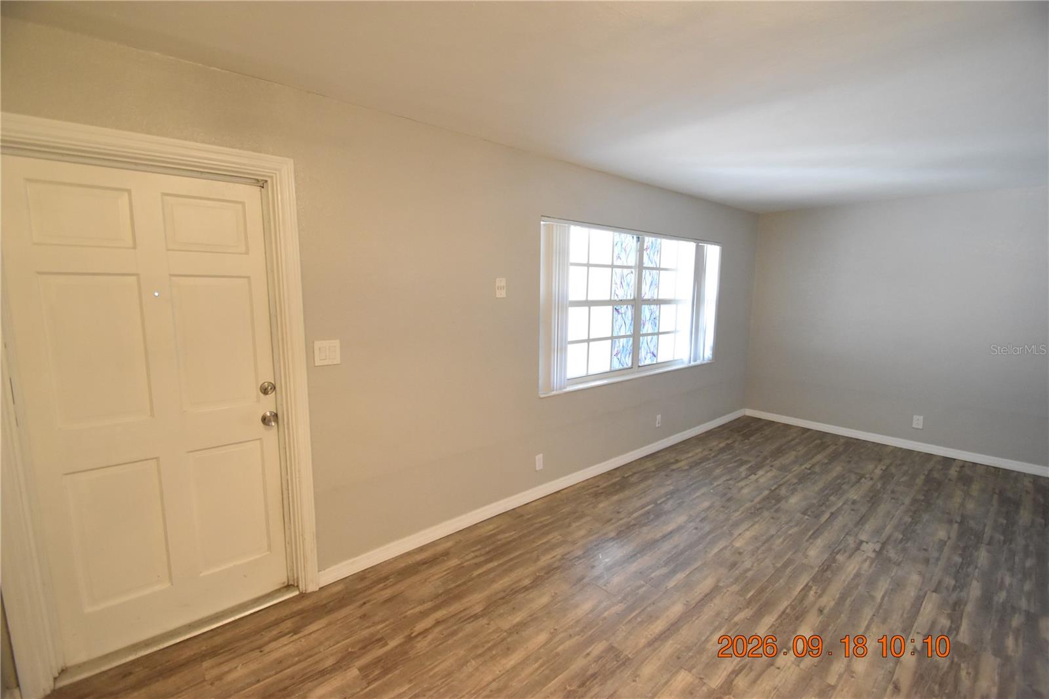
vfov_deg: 77.3
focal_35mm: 15
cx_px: 524
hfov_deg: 100.4
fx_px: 437
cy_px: 350
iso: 2000
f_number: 3.5
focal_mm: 10
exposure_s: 1/60
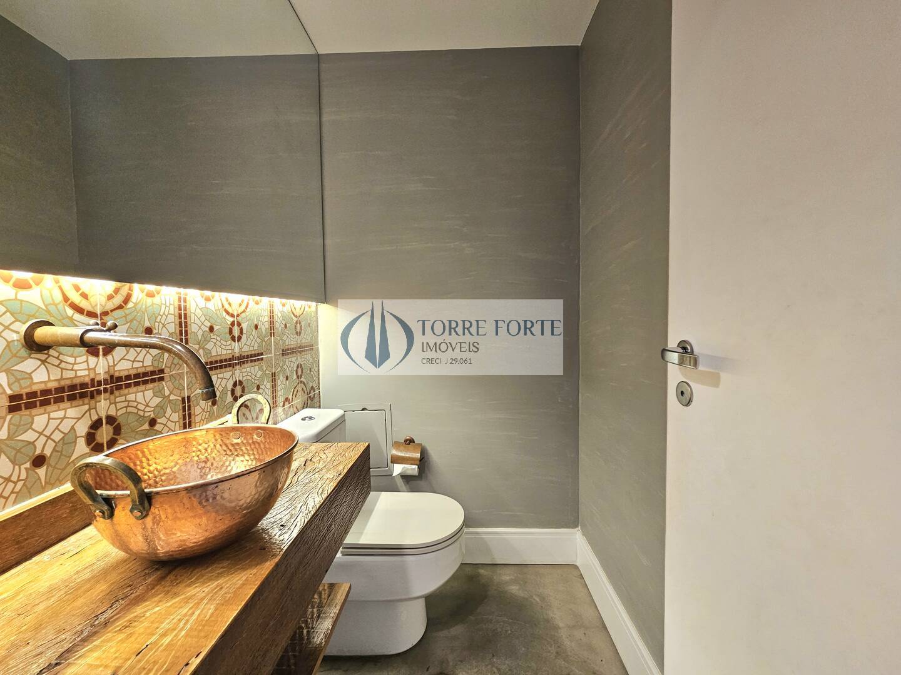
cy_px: 338
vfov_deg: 89.9
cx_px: 450
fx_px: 338
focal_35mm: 13
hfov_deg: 106.2
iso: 200
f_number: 2.2
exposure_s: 1/60.2
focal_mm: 2.2
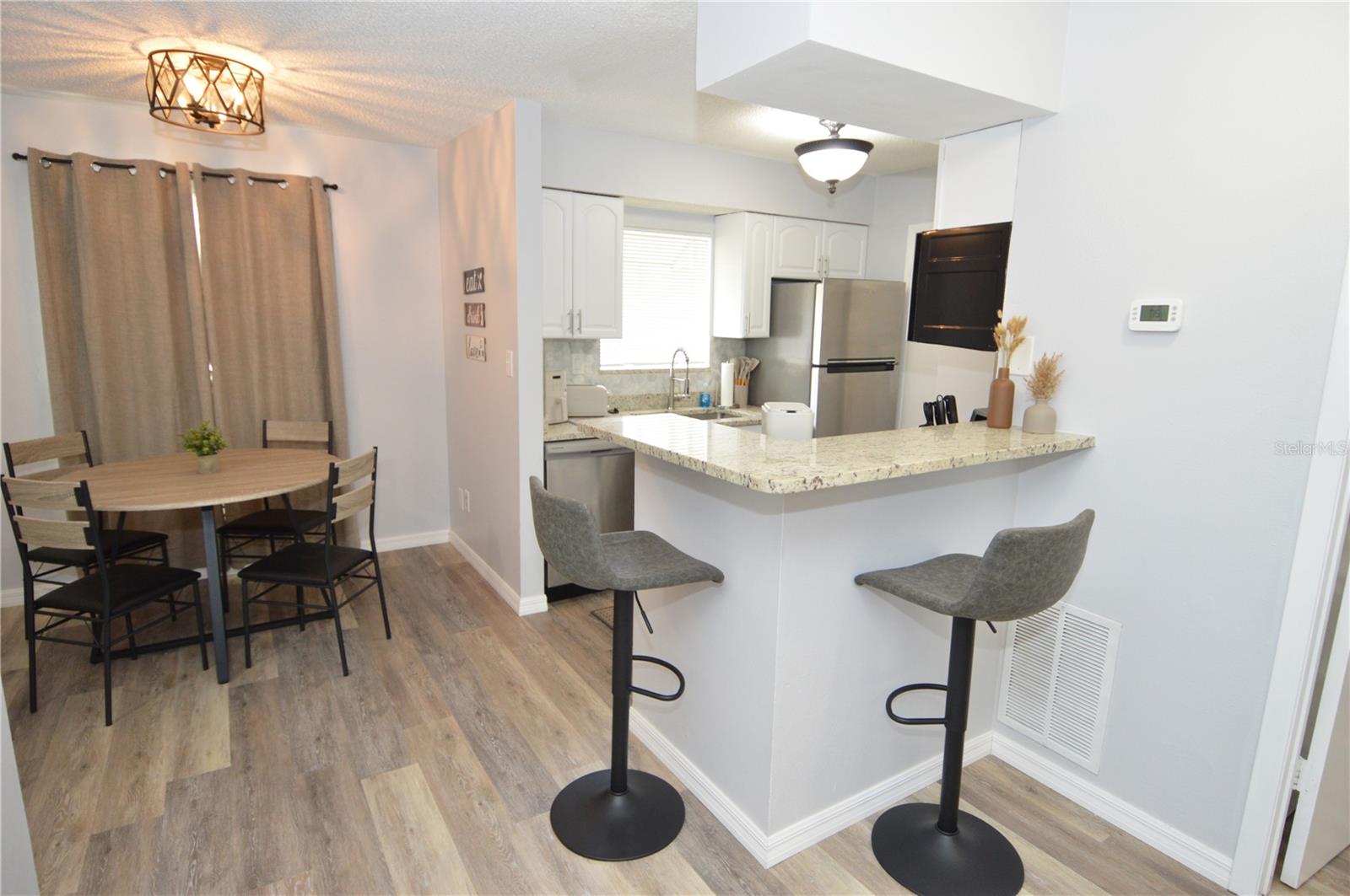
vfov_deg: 67.3
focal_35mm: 18
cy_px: 448
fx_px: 674
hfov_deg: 90.1
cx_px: 675
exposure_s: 1/60
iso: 640
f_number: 4
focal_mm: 12
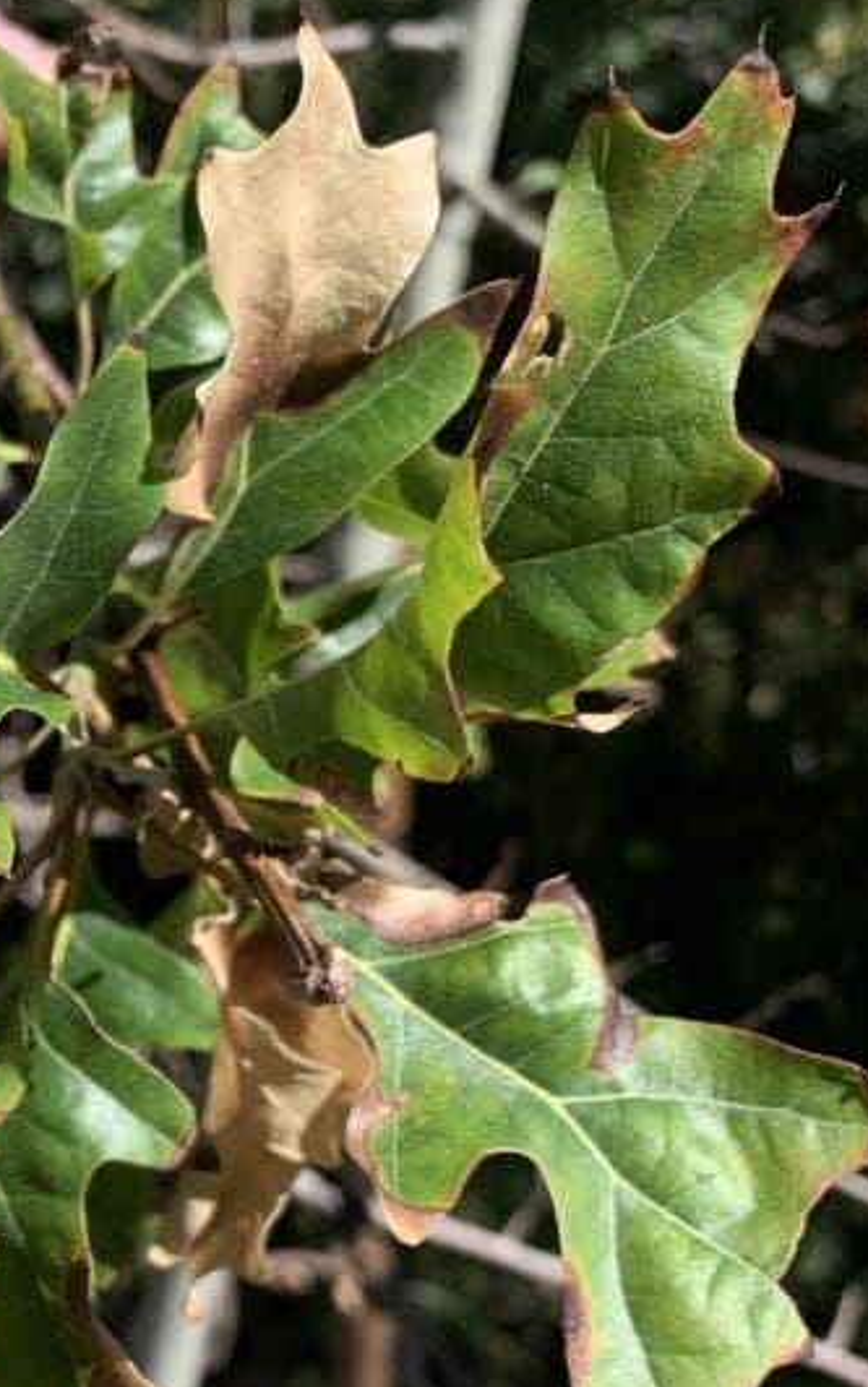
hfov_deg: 22.8
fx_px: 2004
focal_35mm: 53
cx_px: -117
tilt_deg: -22.0
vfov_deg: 37.3
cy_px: 1025
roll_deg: +3.5
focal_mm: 4.25
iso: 25
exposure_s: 1/1220
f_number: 1.8
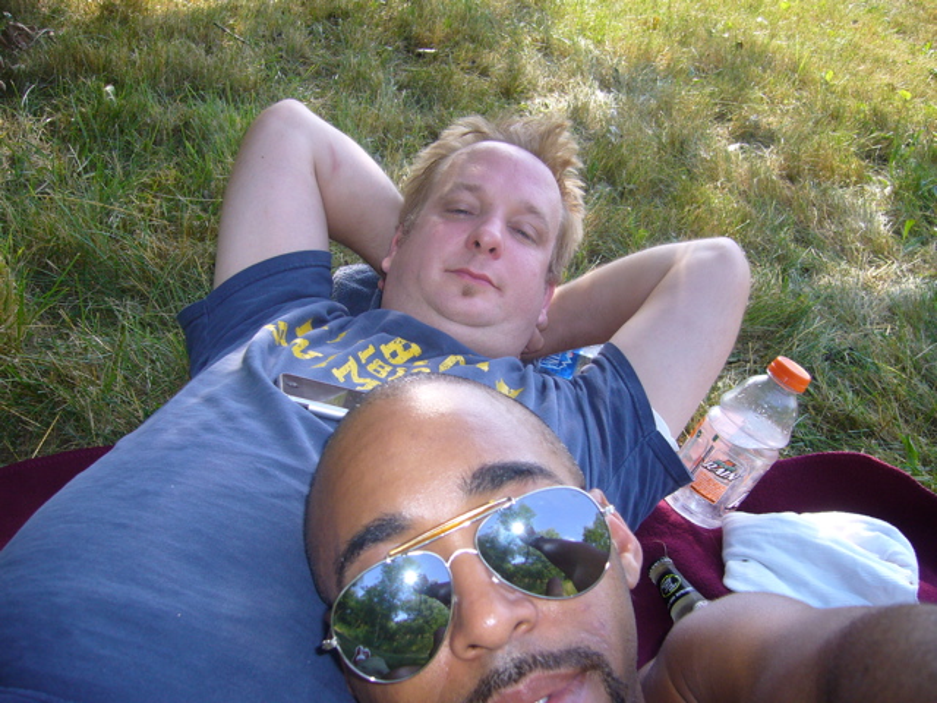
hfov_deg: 52.6
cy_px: 352
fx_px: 947
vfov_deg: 40.7
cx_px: 468
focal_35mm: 35
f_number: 2.8
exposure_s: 1/200
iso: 80
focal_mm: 5.8
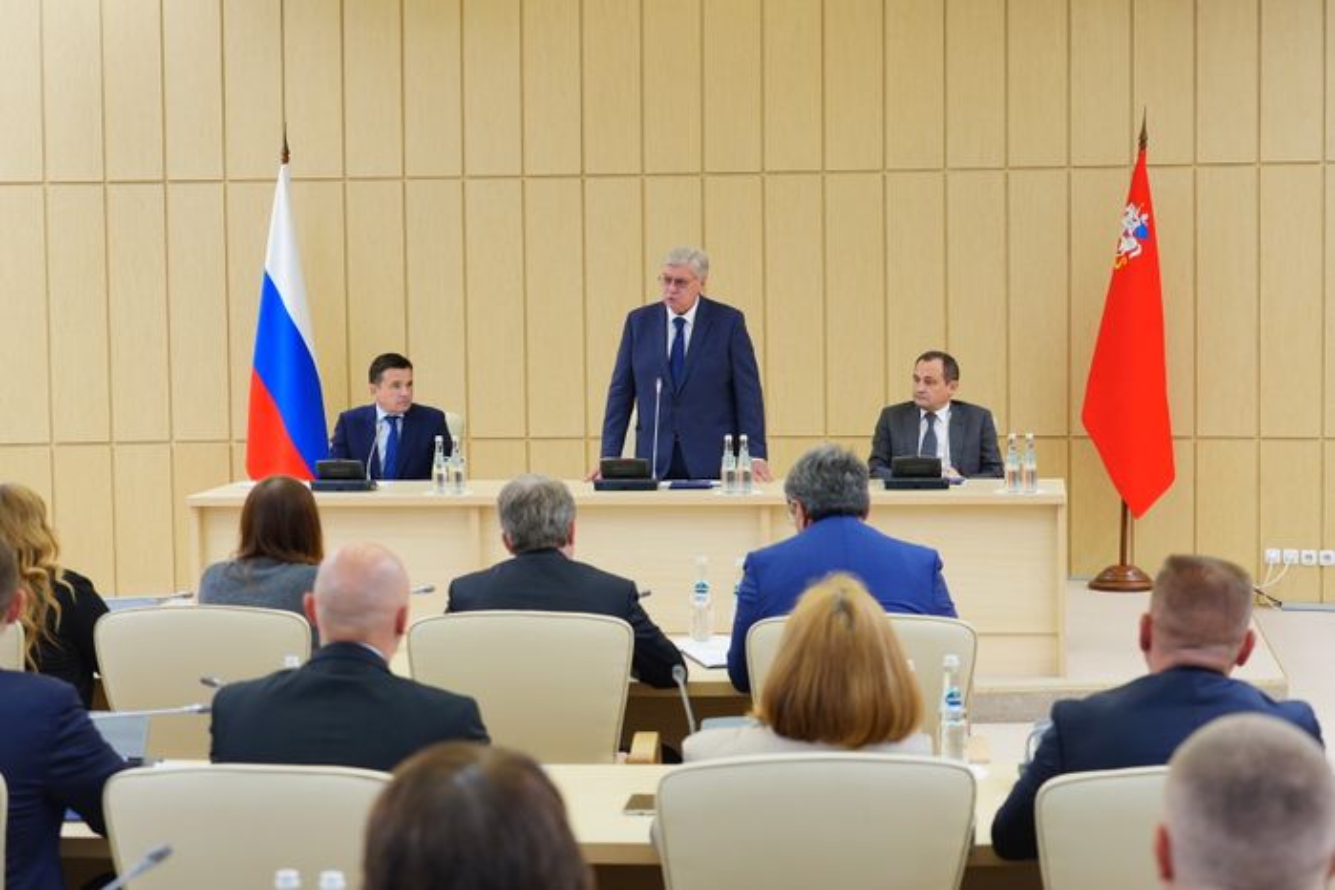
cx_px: 668
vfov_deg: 19.5
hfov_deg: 28.8
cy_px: 445
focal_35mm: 70
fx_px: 2596
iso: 800
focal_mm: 70
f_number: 5
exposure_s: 1/30
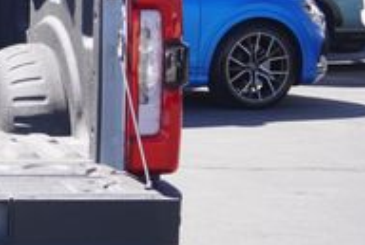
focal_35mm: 145
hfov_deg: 13.2
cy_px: 156
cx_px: -224
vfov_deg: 9.5
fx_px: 1470
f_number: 7.1
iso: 100
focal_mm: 29
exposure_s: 1/125
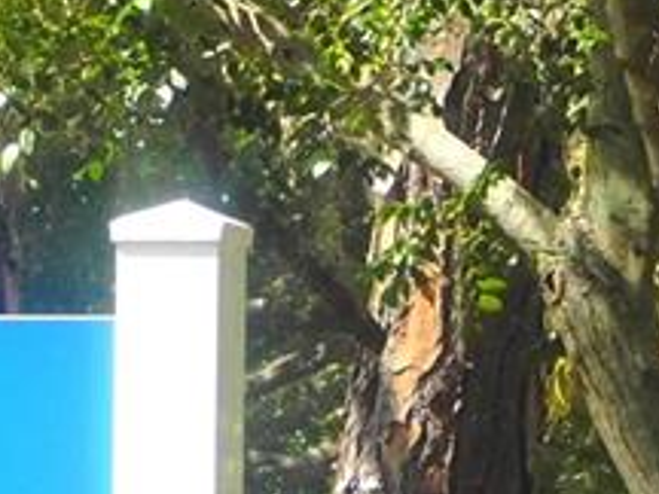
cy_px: 863
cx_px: -641
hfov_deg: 3.6
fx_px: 10356
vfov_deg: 2.7
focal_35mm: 544
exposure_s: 1/400
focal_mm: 20.3
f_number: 4.8
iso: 125
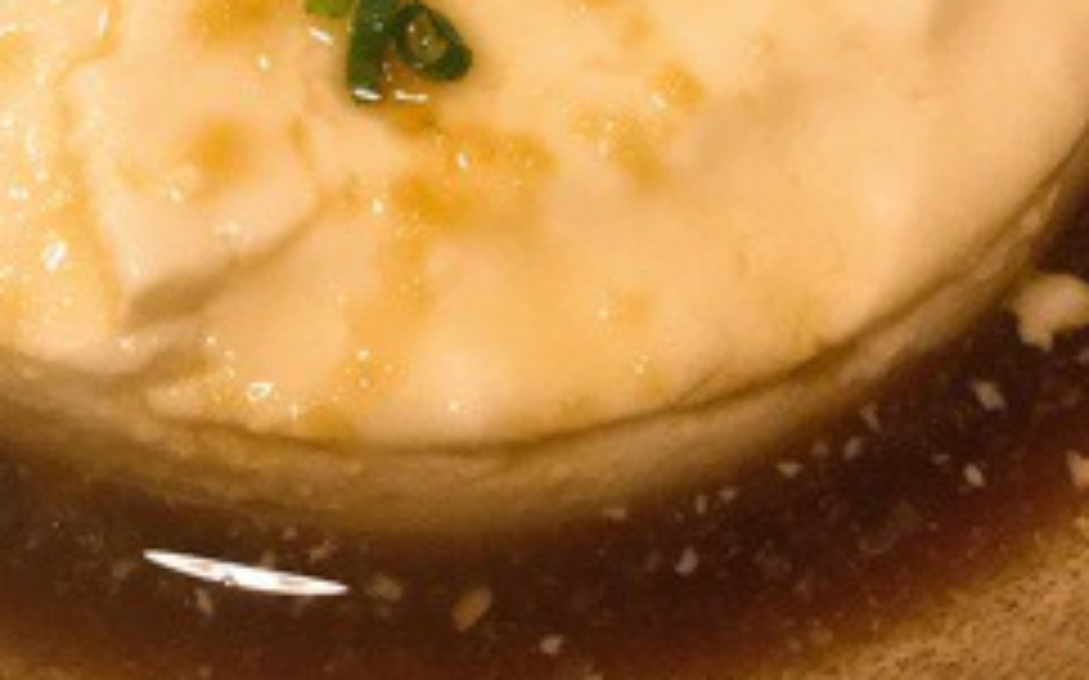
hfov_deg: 23.7
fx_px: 2581
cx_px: 342
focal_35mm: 87
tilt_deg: -56.6
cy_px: -158
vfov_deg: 14.5
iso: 200
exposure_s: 1/17
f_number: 2.4
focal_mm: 3.3
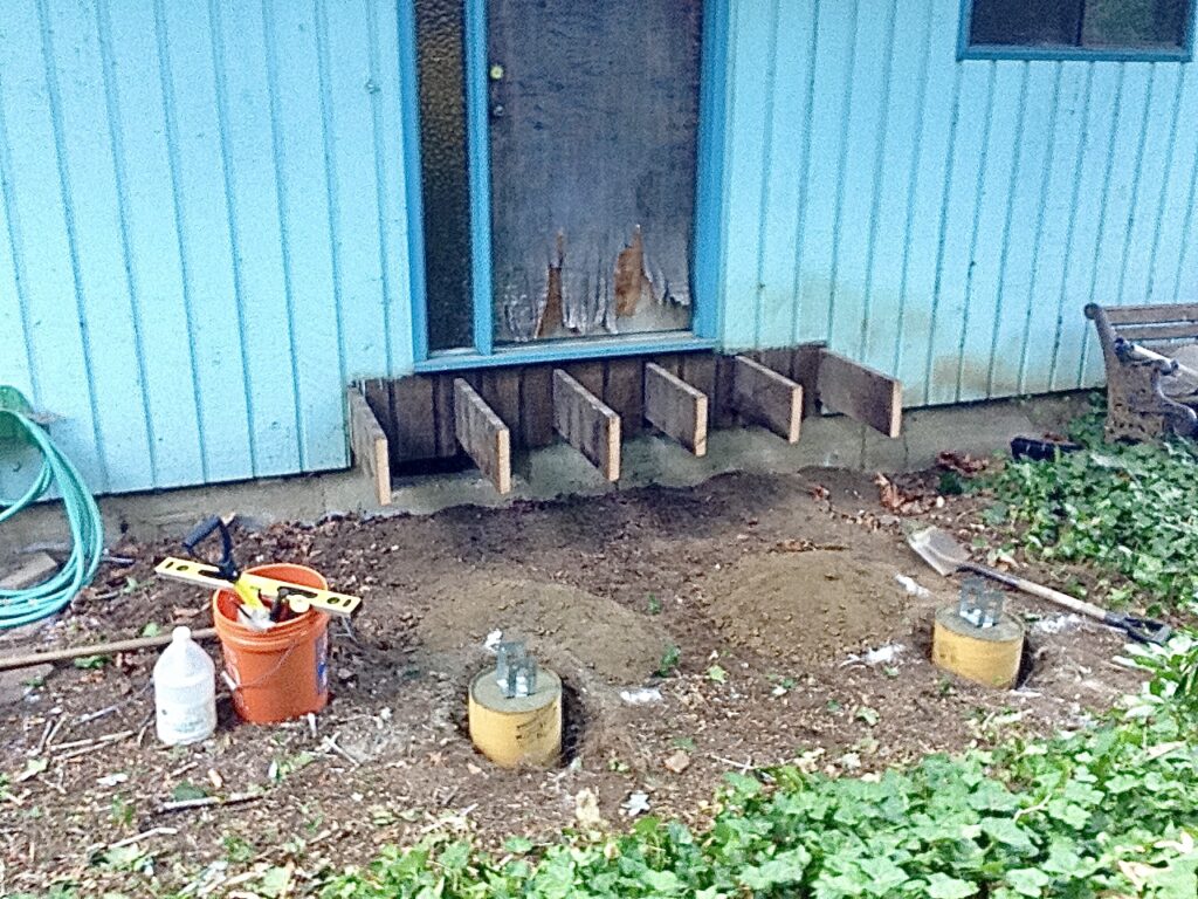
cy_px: 450
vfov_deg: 40.7
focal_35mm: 35
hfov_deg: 52.6
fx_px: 1211
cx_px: 599
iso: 50
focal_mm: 2.18
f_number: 2.4
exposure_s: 1/30
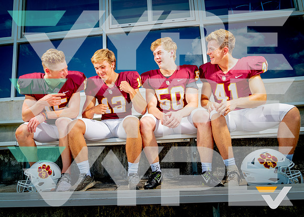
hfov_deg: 70.0
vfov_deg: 53.2
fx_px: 217
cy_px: 108
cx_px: 141
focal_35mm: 25
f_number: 11
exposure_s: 1/125
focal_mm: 24
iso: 100
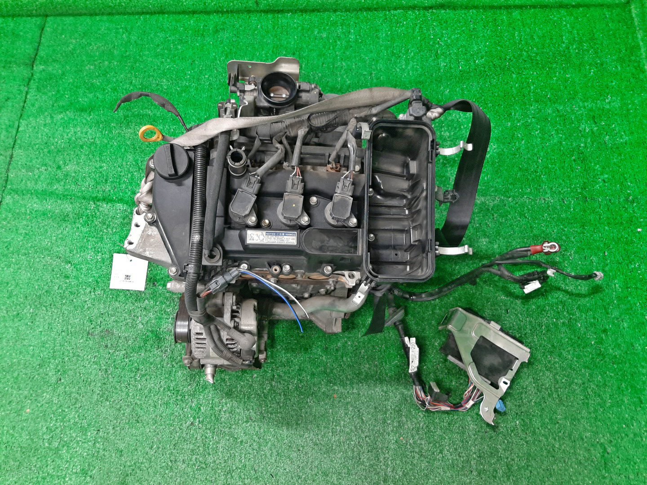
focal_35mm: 26
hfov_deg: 67.3
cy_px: 242
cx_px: 324
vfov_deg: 53.1
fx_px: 486
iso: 184
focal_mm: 3.93
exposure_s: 1/50
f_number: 1.7
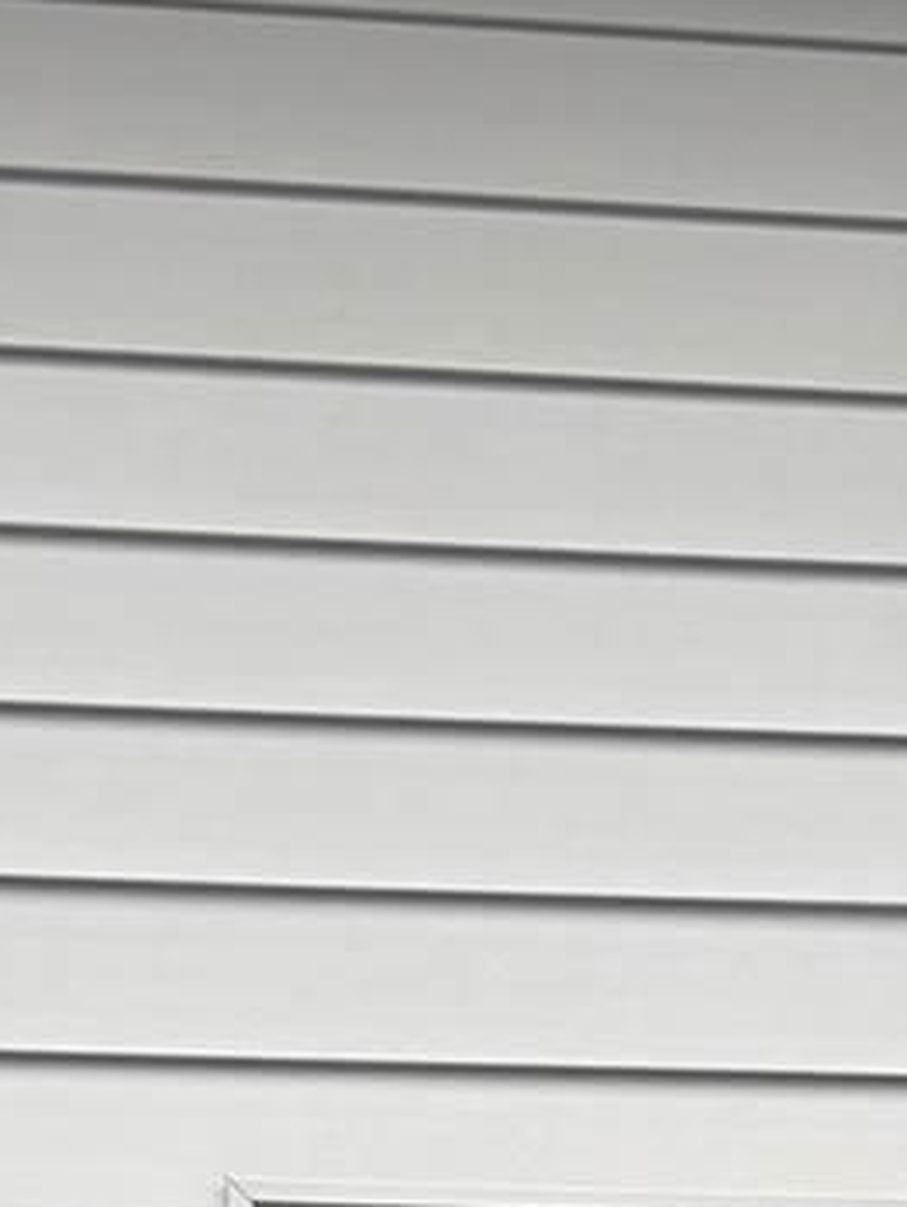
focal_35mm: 171
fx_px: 5967
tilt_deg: -4.6
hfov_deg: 8.1
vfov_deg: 10.1
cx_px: 2028
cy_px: 2911
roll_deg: +1.0
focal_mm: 5.96
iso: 50
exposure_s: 1/654
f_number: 1.6
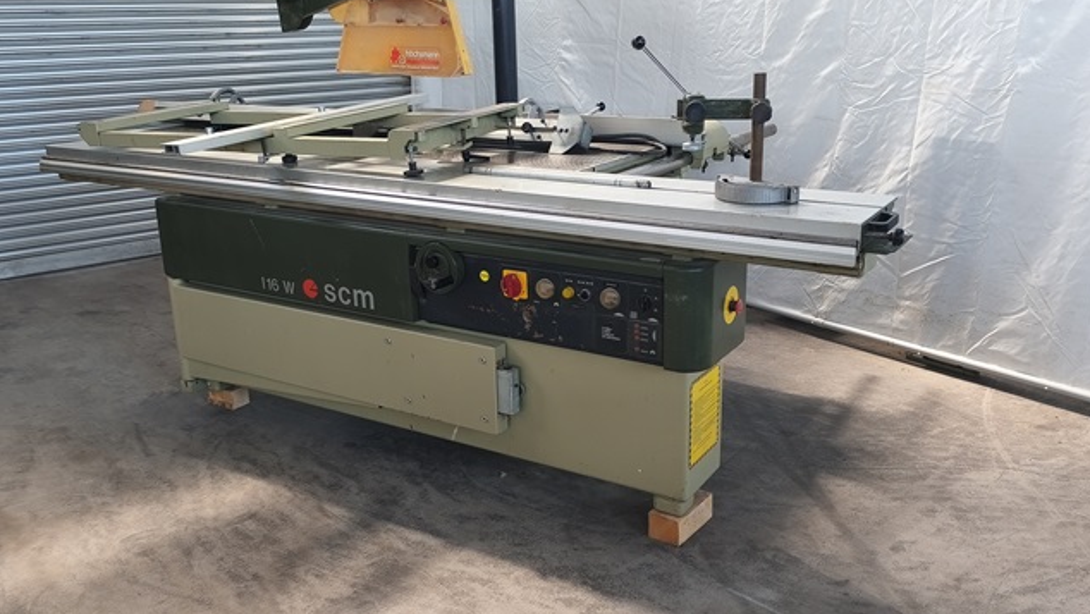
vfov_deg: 35.7
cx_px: 547
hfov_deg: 59.5
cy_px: 311
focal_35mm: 33
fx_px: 954
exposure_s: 1/99.9
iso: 320
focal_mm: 6.14
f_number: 1.65
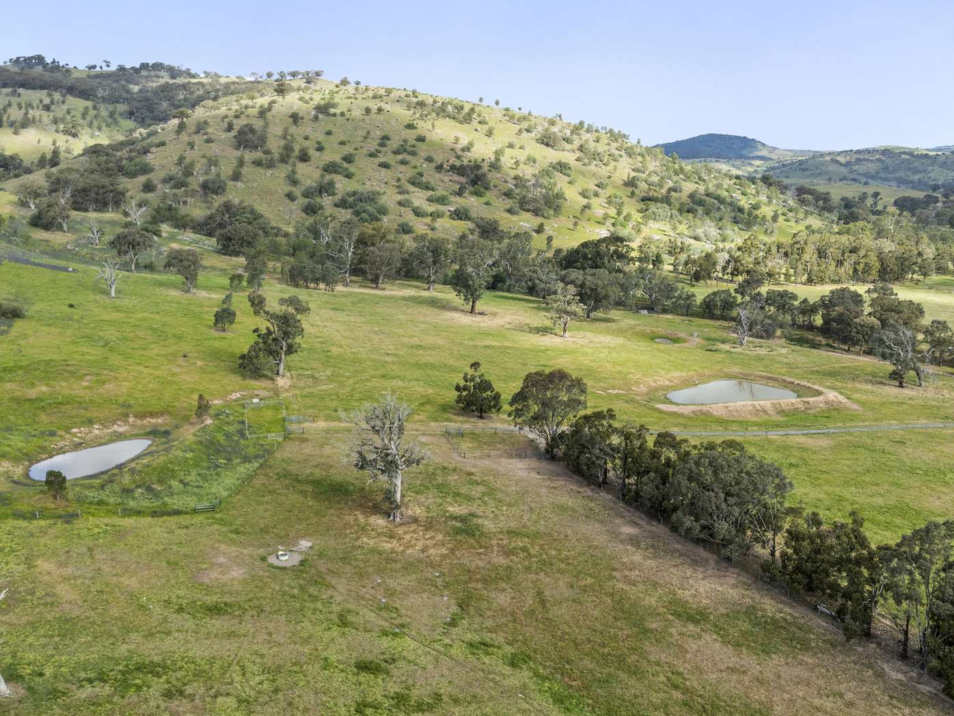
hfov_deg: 55.4
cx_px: 481
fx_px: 909
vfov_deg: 42.9
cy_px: 358
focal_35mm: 33
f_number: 2.8
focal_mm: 12.29
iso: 250
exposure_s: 1/1600
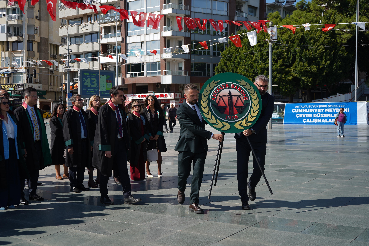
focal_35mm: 45
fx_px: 461
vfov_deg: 29.9
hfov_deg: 43.6
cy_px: 123
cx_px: 184
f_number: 5.6
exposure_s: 1/320
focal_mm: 45
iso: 50
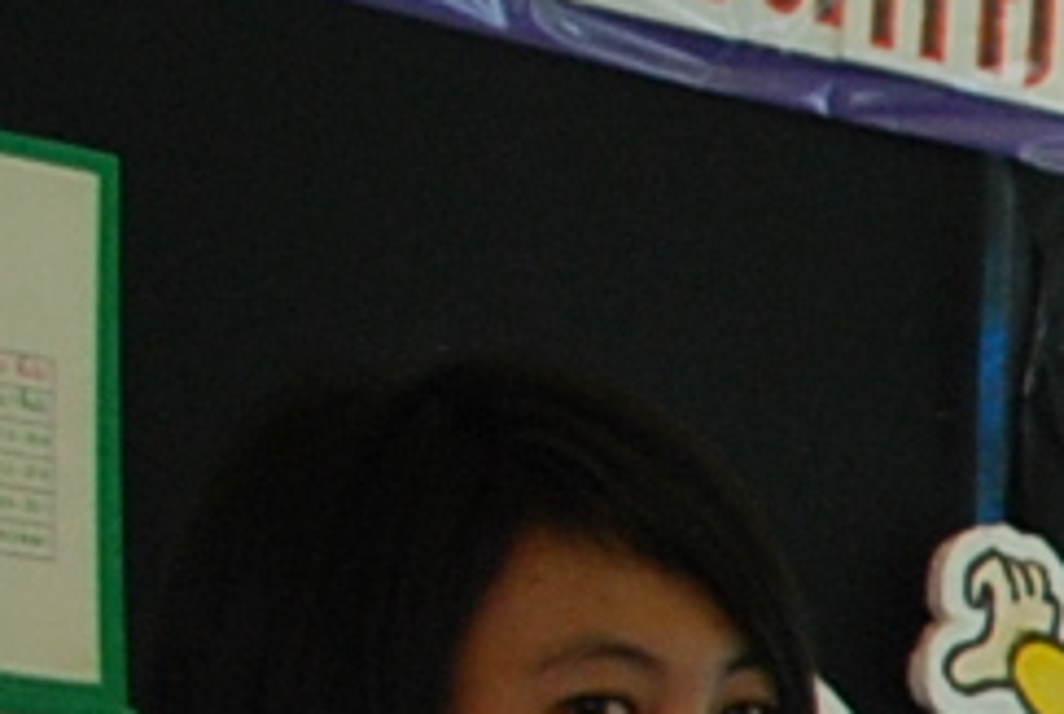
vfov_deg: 5.6
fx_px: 7077
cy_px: 1778
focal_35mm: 239
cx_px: 3993
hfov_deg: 6.9
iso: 400
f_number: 4
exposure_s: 1/250
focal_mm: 20
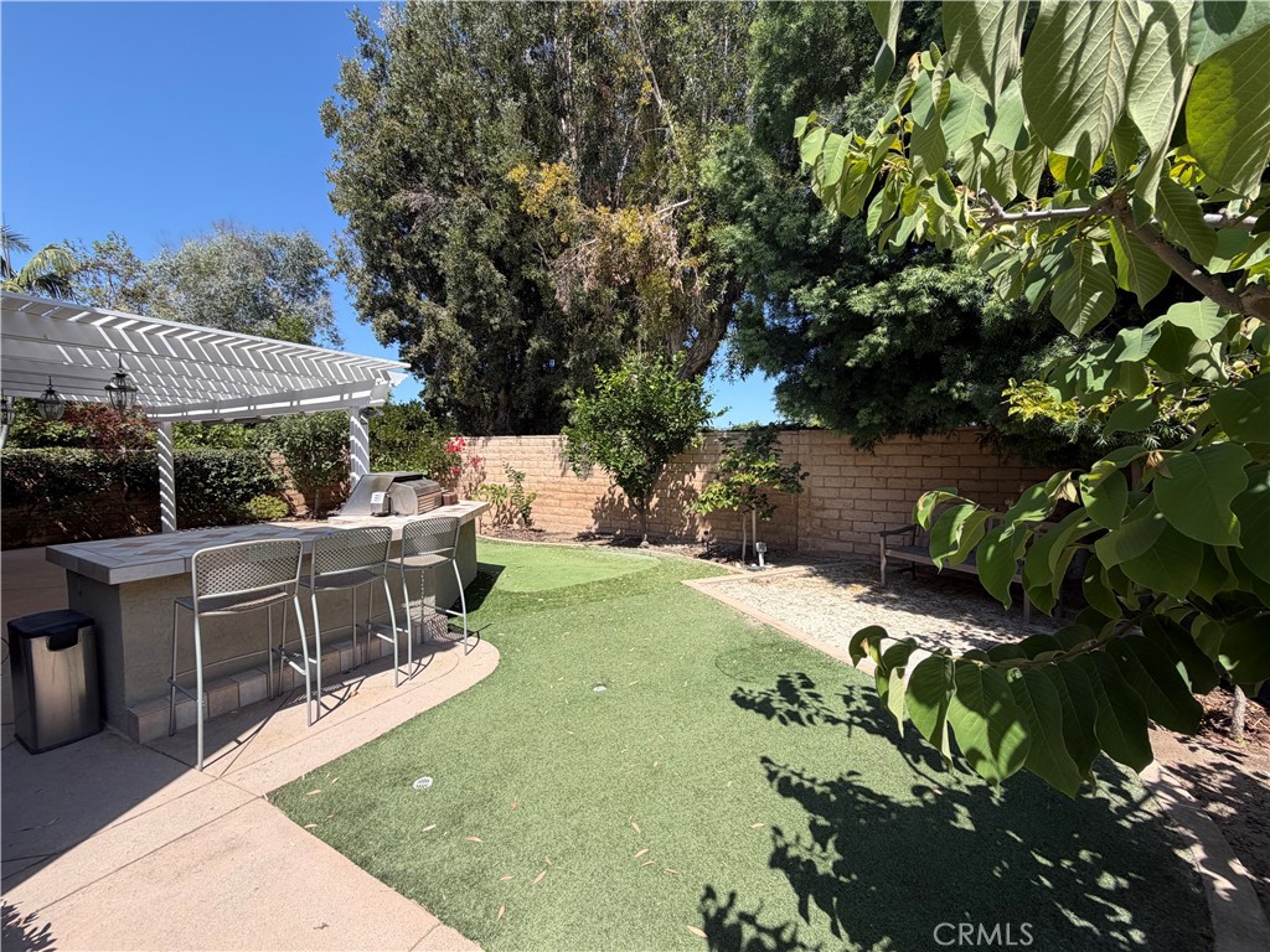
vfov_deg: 85.7
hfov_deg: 102.1
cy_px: 476
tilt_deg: -1.8
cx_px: 635
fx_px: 514
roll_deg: +0.5
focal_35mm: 14
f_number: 2.2
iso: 40
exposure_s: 1/770
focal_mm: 2.22
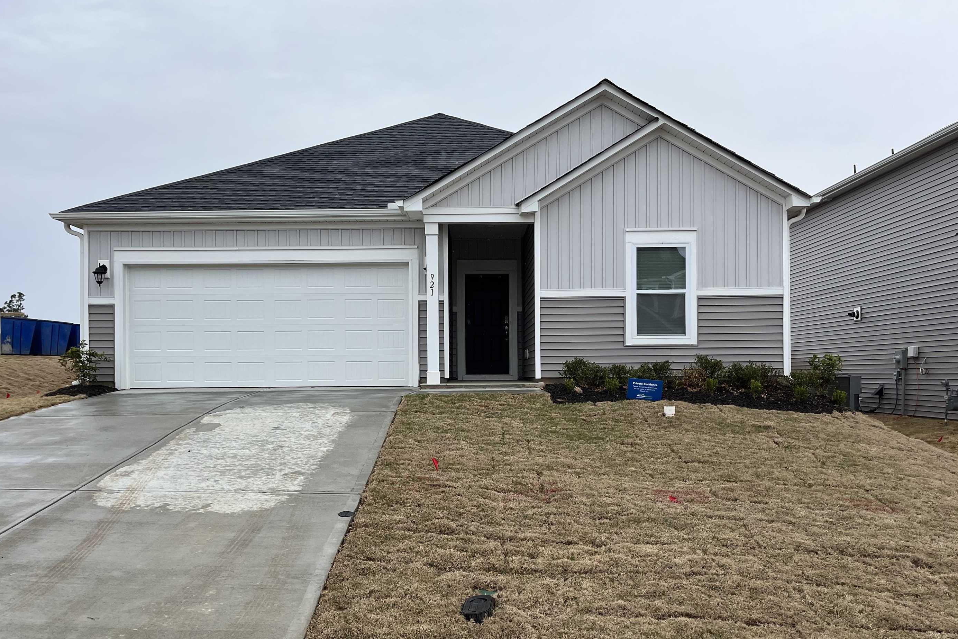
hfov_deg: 61.9
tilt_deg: +0.0
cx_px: 451
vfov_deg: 43.5
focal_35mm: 30
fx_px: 798
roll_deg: -0.1
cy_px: 362
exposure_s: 1/864
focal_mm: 5.1
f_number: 1.6
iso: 50
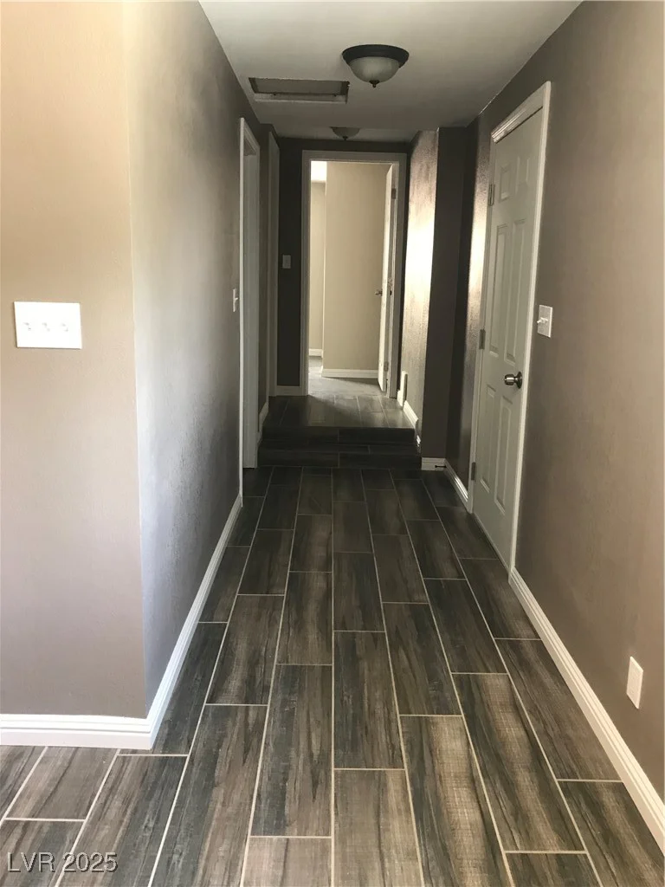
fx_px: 717
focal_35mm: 28
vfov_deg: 63.4
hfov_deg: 49.7
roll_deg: -0.8
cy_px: 444
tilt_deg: -13.4
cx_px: 332
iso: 40
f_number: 1.8
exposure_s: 1/15
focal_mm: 3.99
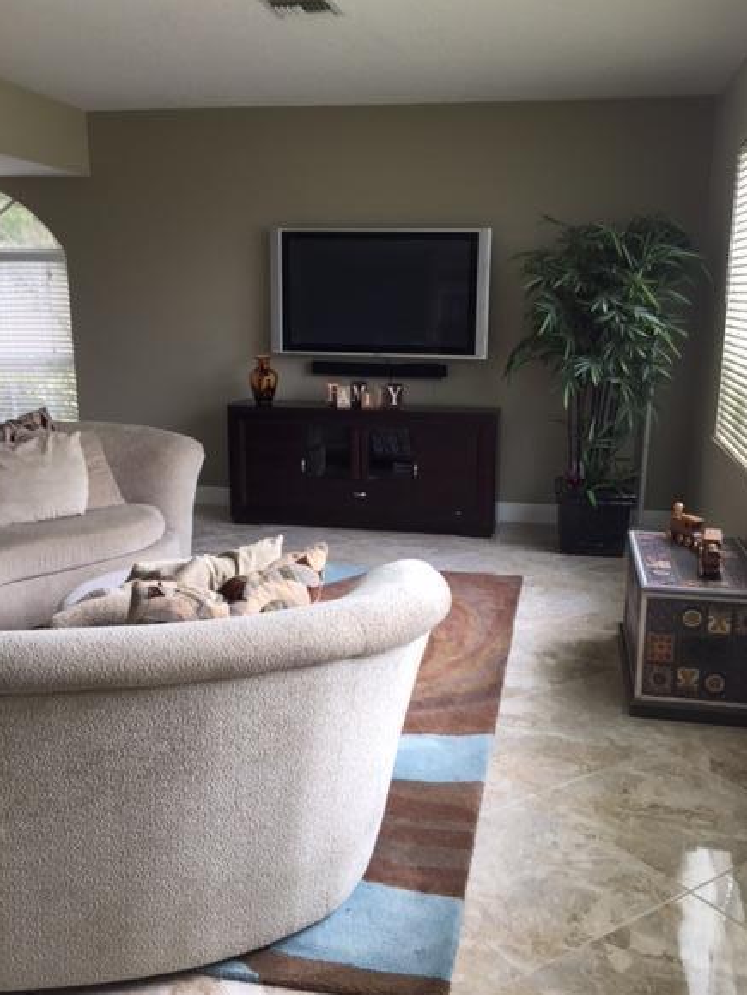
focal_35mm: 32
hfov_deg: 44.1
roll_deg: -0.2
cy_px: 506
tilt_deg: -13.6
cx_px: 397
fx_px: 921
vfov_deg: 56.8
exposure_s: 1/120
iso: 40
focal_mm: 4.15
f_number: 2.2
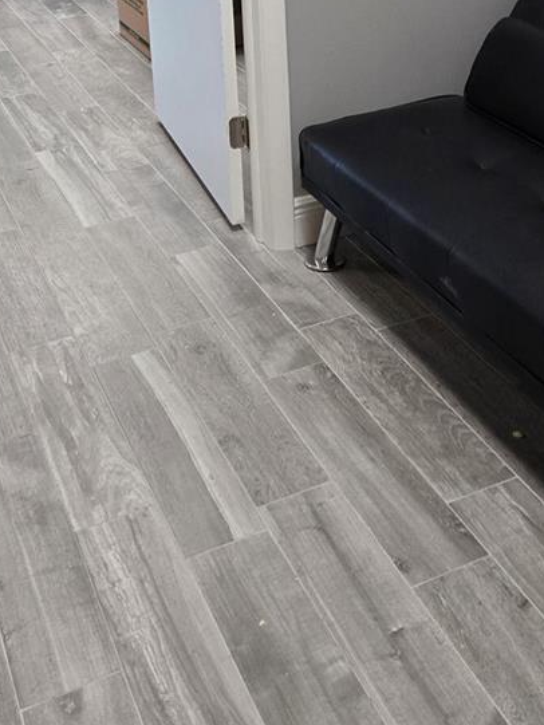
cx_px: 263
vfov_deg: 34.5
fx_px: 1068
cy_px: 19
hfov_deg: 28.6
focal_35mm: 51
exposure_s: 1/120
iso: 250
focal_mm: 5.4
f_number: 1.8
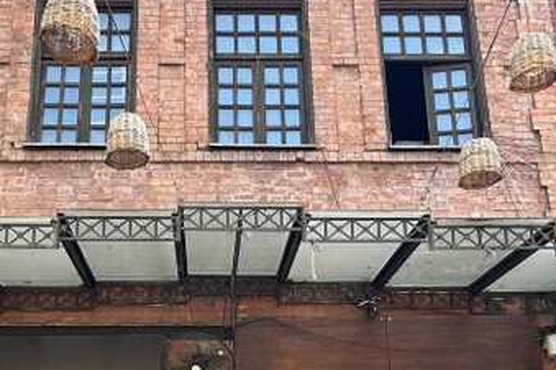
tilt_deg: +13.5
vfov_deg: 28.5
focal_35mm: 44
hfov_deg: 44.2
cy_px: 373
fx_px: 680
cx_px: 210
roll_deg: +0.5
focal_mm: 2.22
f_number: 2.2
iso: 40
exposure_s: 1/291
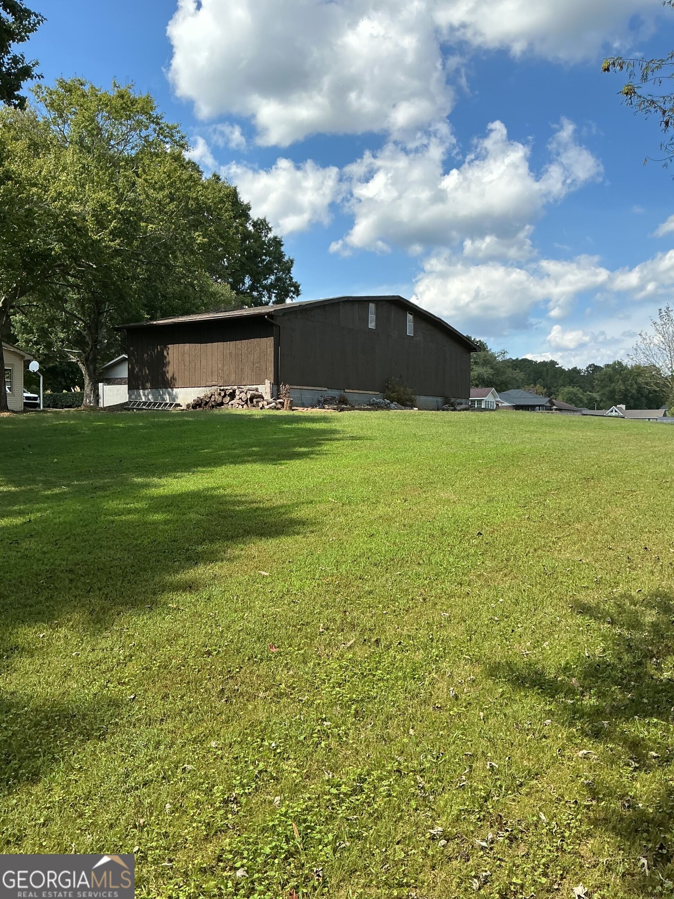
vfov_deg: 61.7
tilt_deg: -3.0
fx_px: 753
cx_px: 337
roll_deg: -0.6
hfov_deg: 48.2
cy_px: 450
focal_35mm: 29
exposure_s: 1/1377
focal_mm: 3
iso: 25
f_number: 1.8
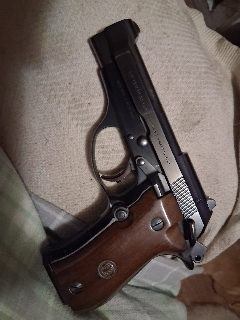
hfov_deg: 53.1
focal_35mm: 26
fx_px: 240
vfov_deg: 67.3
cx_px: 120
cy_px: 160
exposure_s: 1/11
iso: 1250
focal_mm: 3.98
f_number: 1.8
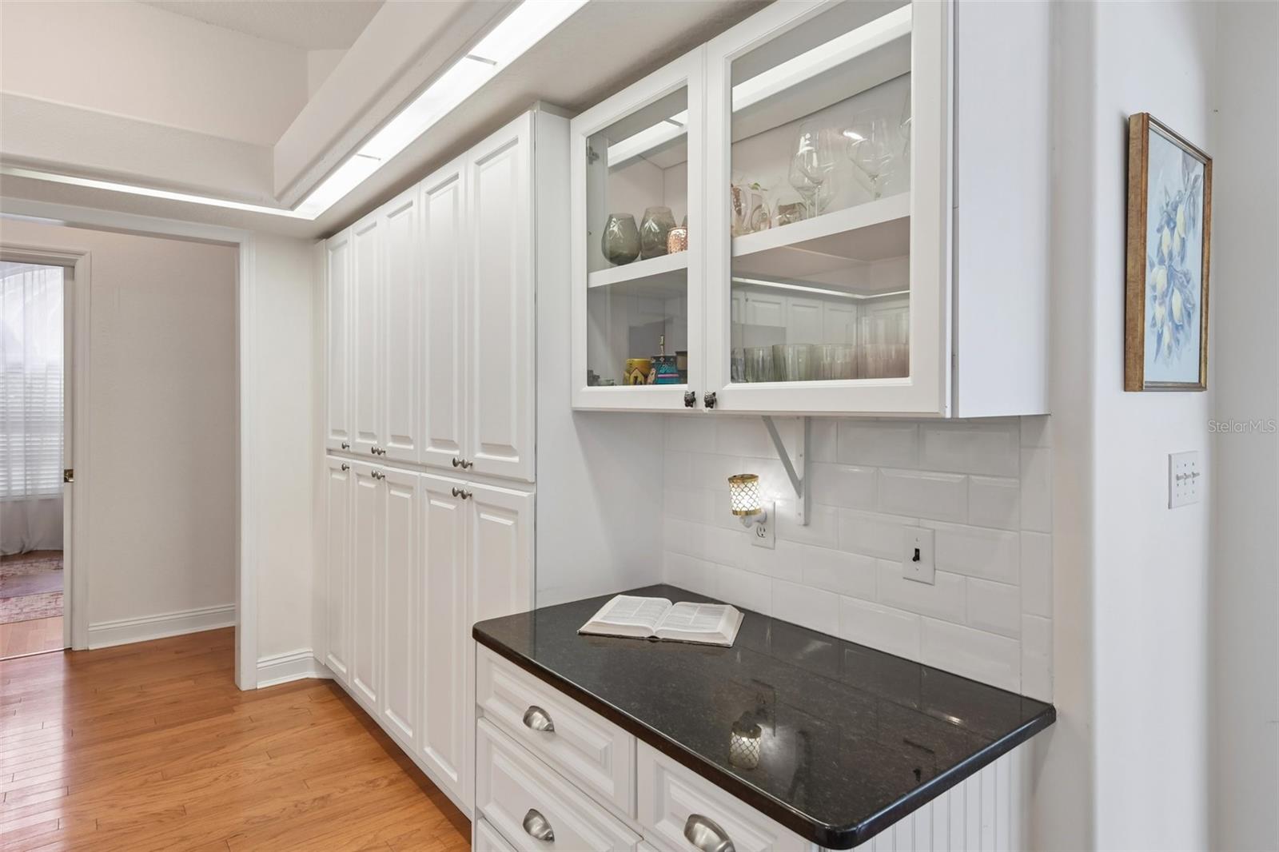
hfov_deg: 86.9
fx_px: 675
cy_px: 426
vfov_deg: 64.5
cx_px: 640
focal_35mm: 19
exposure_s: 1/13
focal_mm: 19
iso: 400
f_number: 8
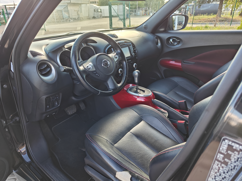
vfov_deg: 56.8
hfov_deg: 71.6
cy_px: 90
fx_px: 168
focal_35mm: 24
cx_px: 121
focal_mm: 5.59
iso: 50
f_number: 1.8
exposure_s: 1/205
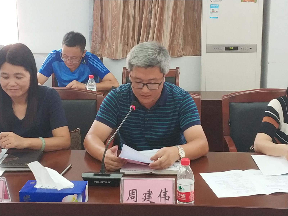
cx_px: 144
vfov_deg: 44.2
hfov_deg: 56.8
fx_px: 266
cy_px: 108
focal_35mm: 32
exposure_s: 1/25
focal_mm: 4.5
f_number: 2
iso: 225
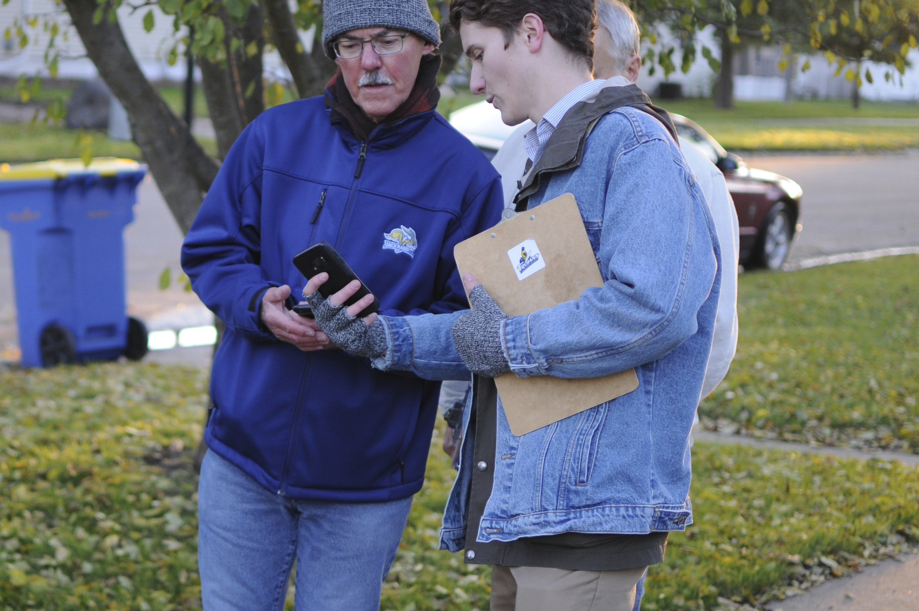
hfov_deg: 24.4
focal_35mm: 83
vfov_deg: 16.4
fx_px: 2111
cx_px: 308
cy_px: 247
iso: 400
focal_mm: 35
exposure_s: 1/500
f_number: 1.8
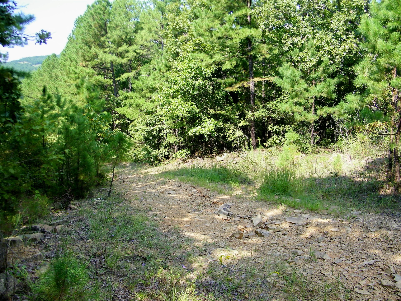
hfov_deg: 63.4
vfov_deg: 49.7
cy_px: 150
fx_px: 324
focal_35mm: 28
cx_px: 200
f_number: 3.5
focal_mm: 5
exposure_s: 1/250
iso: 80
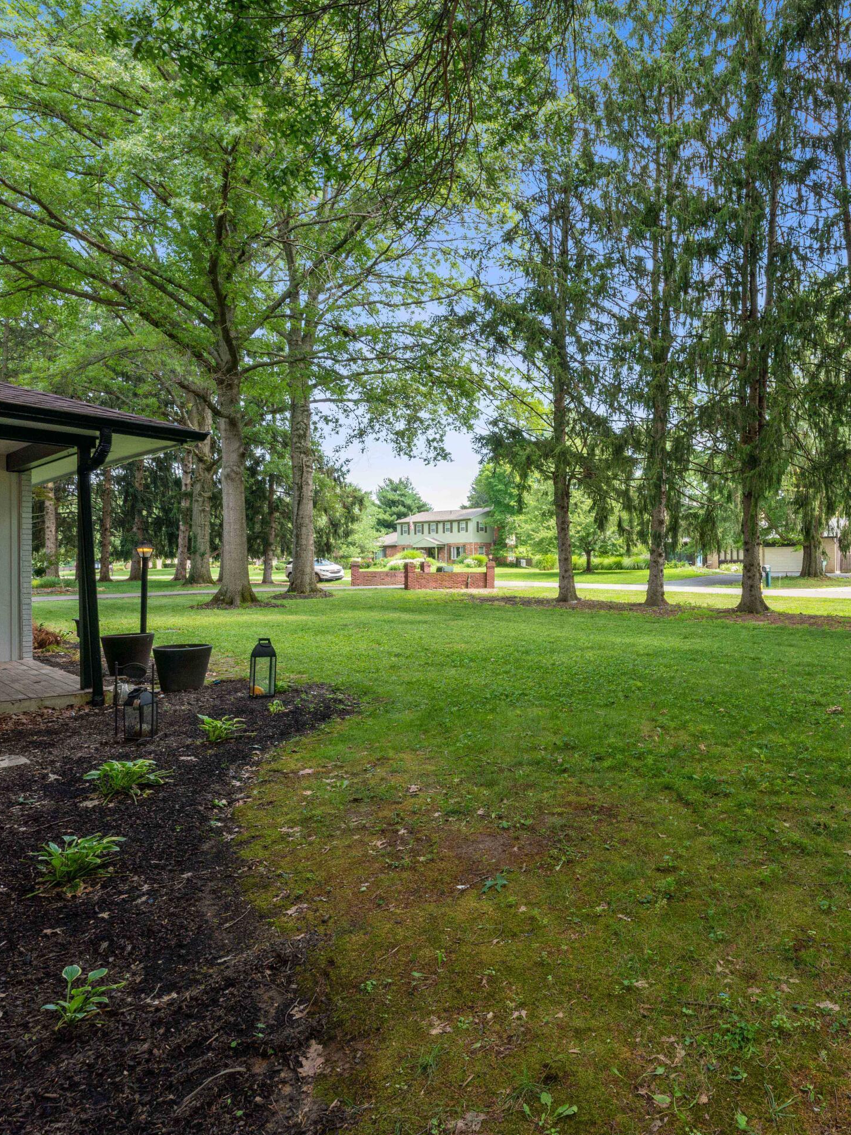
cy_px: 553
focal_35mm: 21
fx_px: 688
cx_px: 634
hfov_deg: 60.1
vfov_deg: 79.0
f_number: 14
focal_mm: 14
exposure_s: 1/25
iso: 320
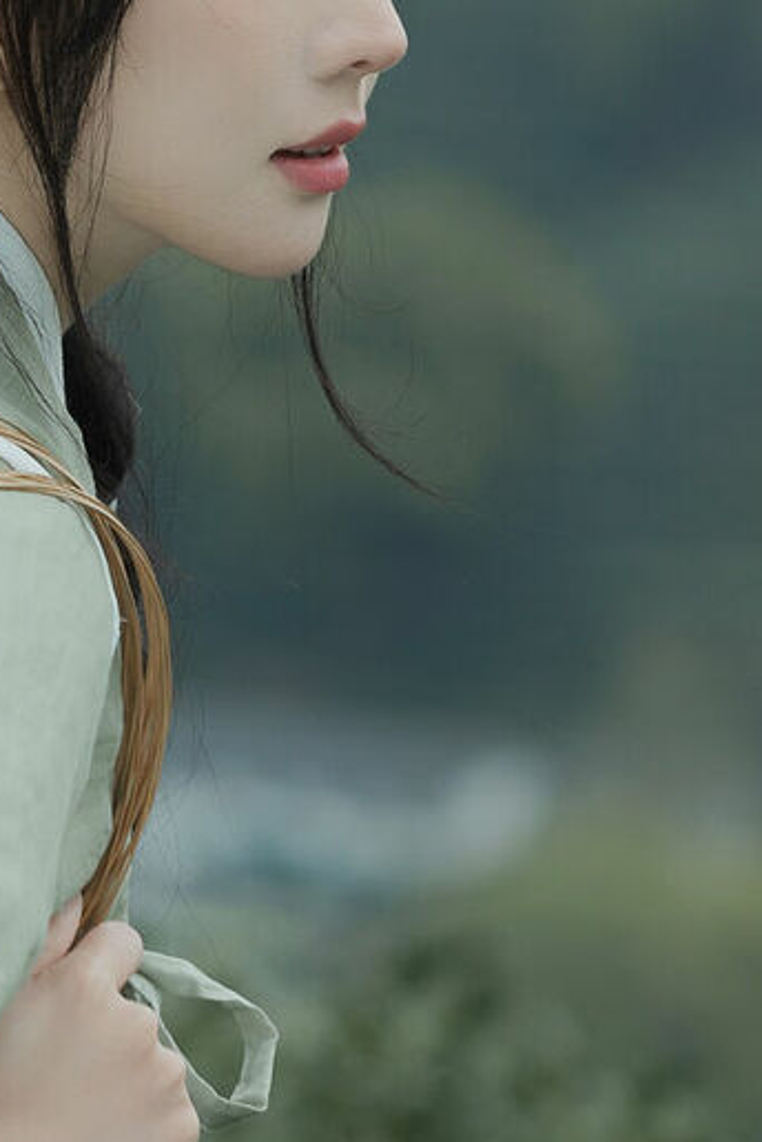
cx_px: -288
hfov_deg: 4.1
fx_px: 10667
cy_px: 96
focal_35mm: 336
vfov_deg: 6.1
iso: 250
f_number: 4
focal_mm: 110
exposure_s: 1/800
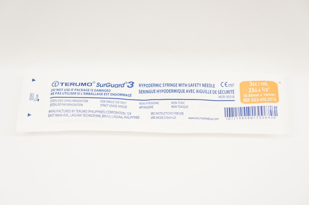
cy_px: 102
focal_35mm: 52
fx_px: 450
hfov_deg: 37.9
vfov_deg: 25.7
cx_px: 154
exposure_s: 1/80
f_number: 5
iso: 400
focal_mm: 35
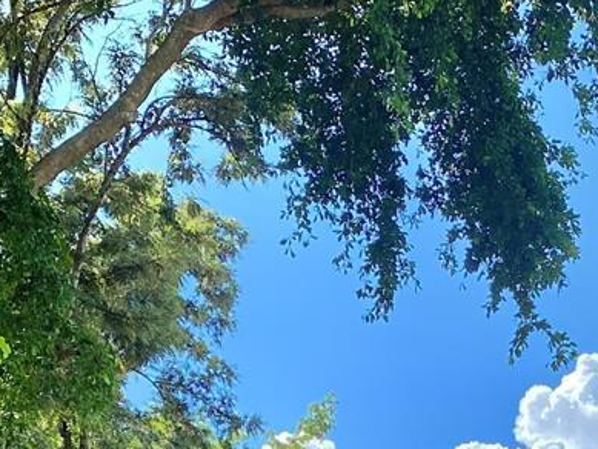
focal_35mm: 107
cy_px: 892
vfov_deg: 12.3
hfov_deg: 18.1
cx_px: 546
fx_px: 1849
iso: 32
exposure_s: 1/973
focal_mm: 4.25
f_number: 1.8
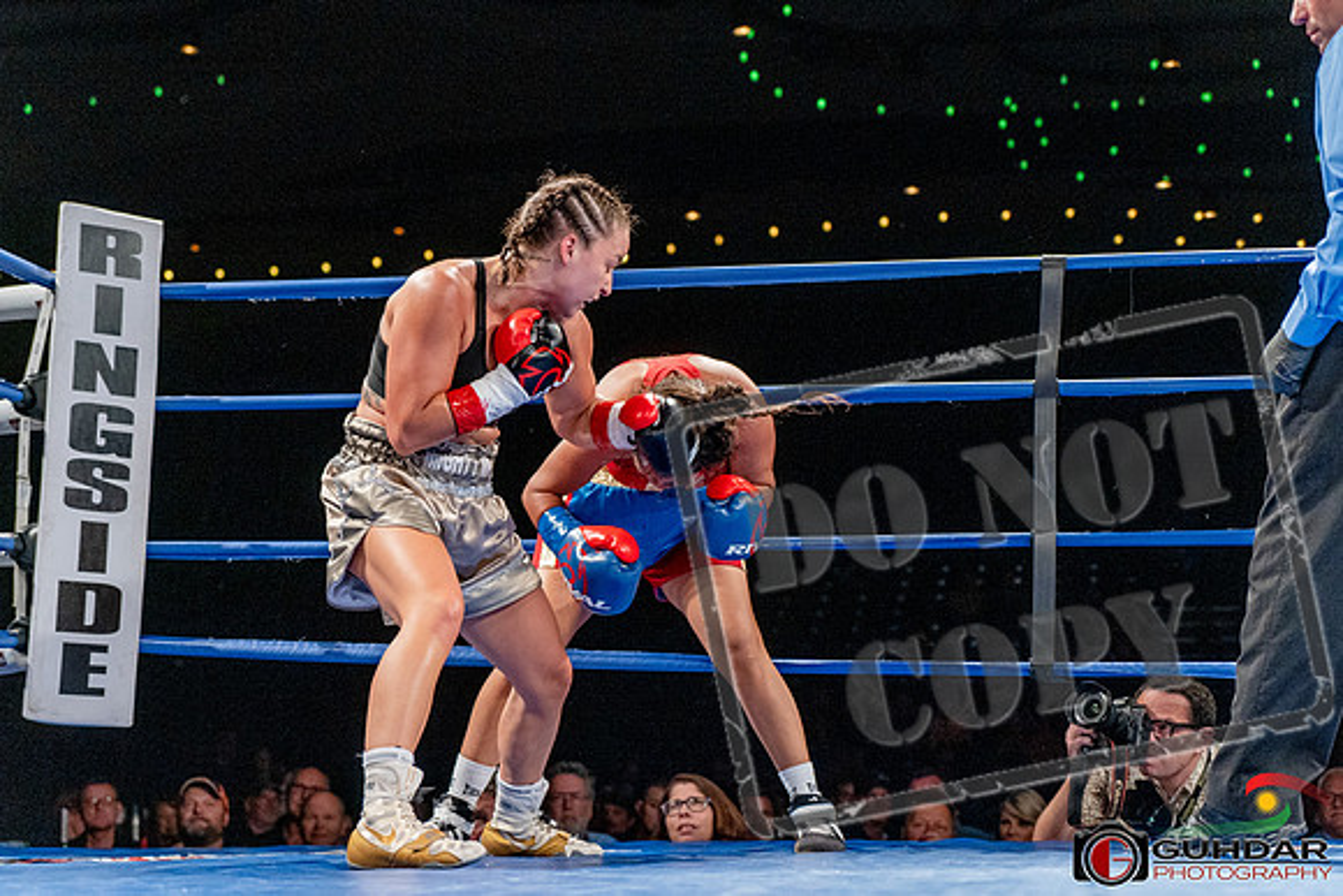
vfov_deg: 18.9
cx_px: 672
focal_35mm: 72
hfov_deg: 28.0
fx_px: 2692
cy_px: 448
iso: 3200
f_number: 4
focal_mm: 70
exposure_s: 1/800
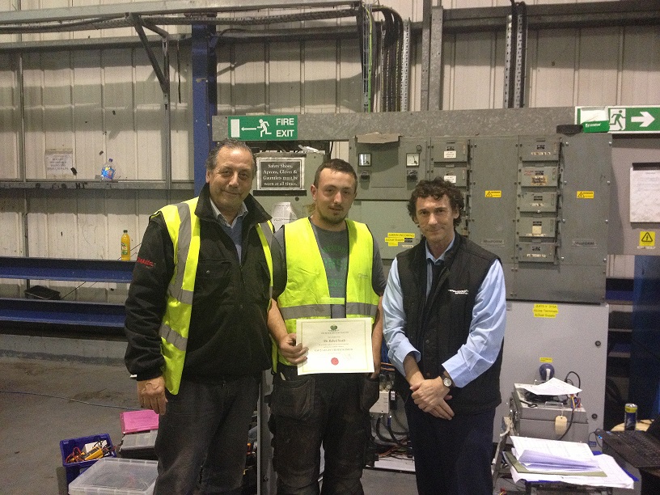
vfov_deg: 40.7
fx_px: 667
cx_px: 330
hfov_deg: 52.6
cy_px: 248
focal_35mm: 35
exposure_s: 1/20
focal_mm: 4.28
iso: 320
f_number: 2.4
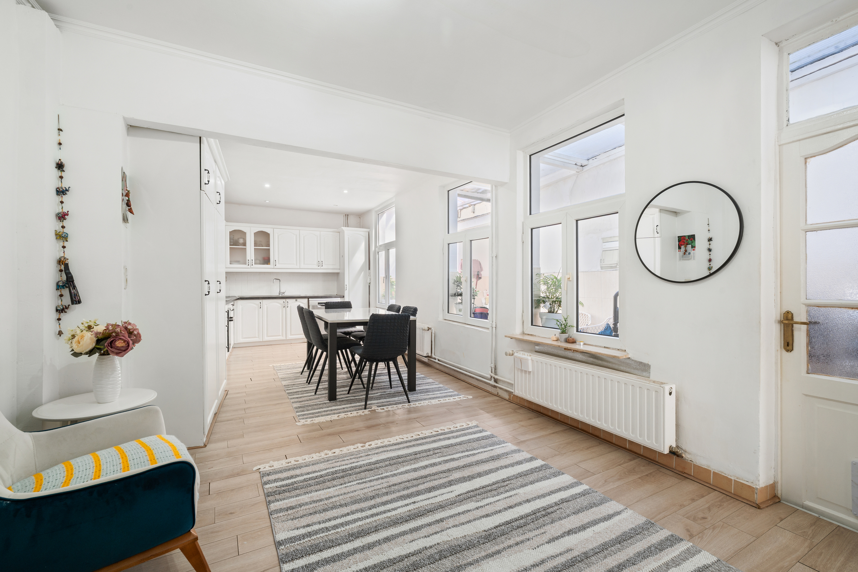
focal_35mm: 16
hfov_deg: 96.7
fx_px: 381
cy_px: 286
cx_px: 429
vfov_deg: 73.7
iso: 250
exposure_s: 1/2.5
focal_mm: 16
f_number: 11
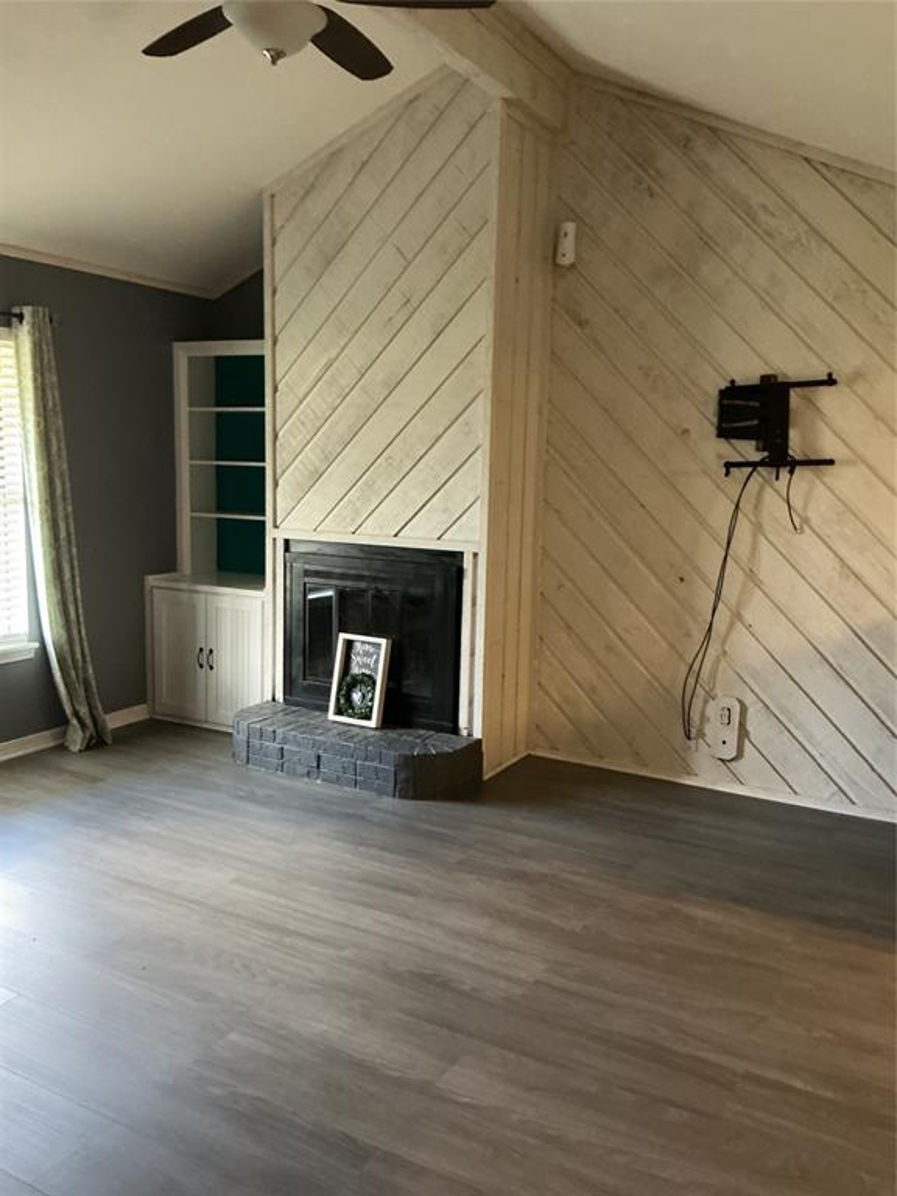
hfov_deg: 48.2
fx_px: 1002
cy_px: 598
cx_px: 448
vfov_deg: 61.7
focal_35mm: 29
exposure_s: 1/40
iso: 320
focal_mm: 3
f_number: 1.8
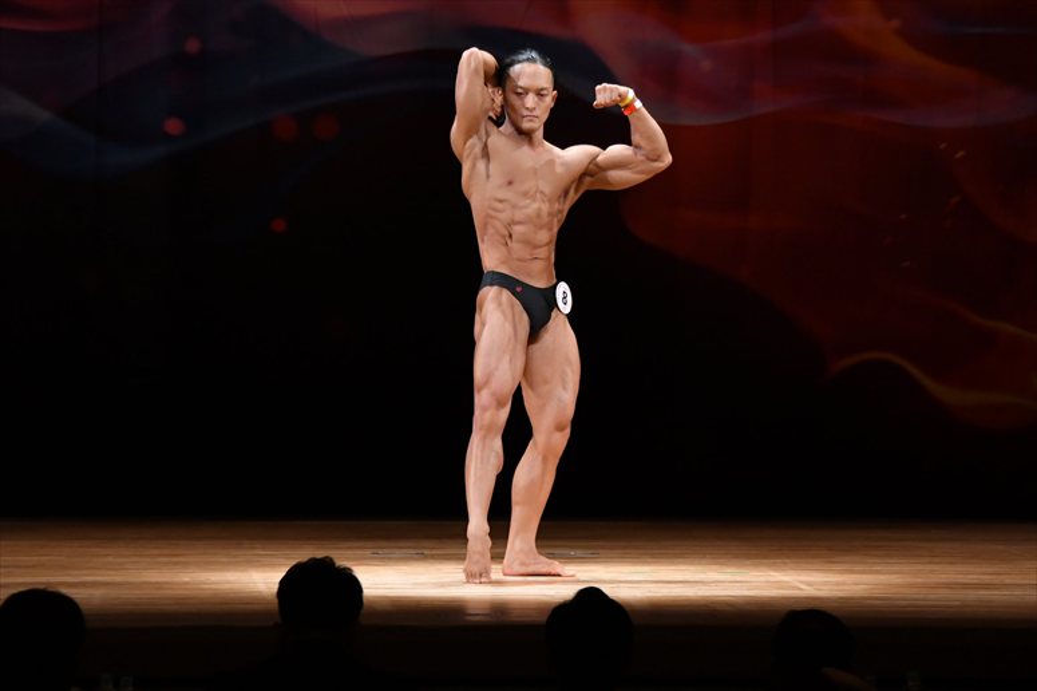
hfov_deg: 9.2
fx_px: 6478
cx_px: 518
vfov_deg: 6.1
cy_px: 346
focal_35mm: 225
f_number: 5.6
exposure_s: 1/400
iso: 3200
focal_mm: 150
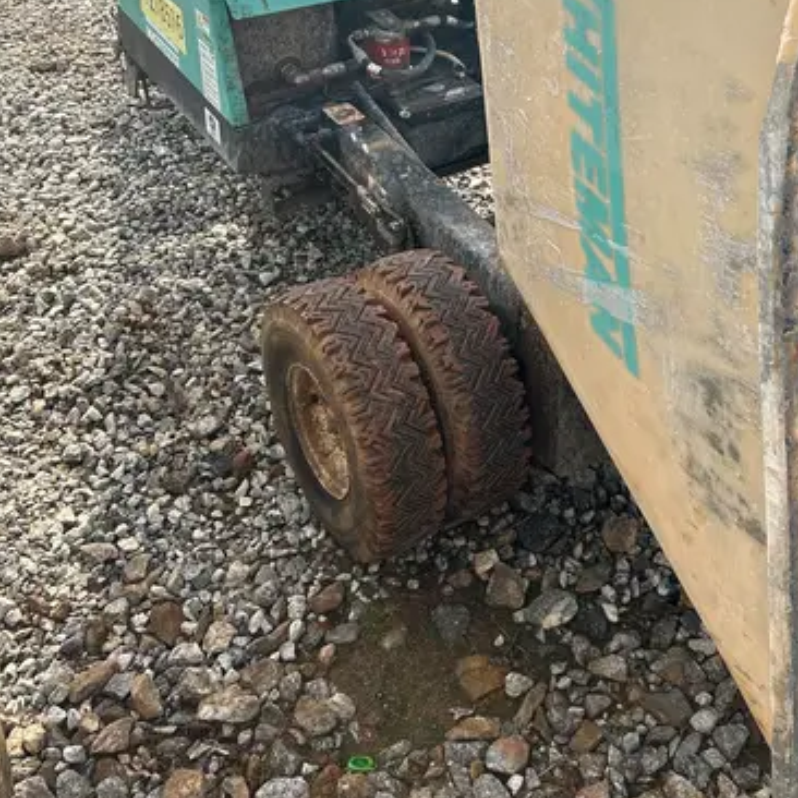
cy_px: 165
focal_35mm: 46
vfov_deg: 35.6
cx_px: 565
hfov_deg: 36.2
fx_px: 1200
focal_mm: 5.7
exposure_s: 1/1751
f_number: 1.5
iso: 50
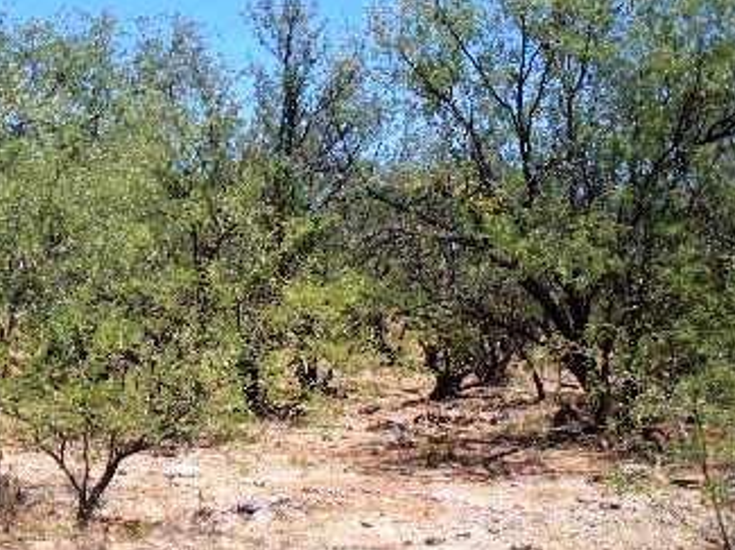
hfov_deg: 26.6
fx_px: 1506
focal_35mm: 71
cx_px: 90
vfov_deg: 20.6
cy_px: 161
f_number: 3.5
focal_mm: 6.3
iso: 64
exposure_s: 1/454
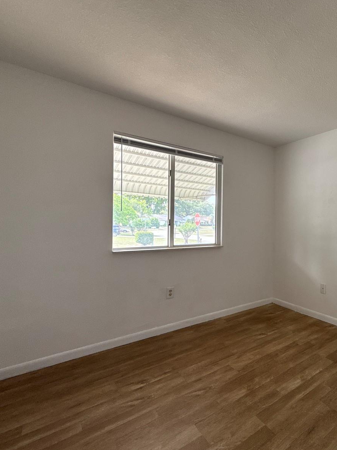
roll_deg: -2.0
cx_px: 285
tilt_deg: +0.0
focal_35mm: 19
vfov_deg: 84.7
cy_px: 226
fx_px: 247
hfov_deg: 61.1
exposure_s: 1/120
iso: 200
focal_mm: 2.22
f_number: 2.2
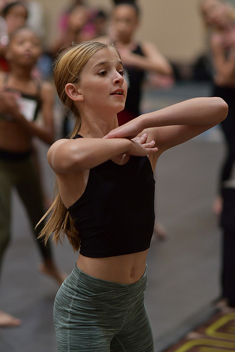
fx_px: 1243
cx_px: 118
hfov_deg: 10.8
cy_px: 176
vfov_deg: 16.1
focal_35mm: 127
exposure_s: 1/800
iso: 1250
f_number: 2
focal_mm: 85
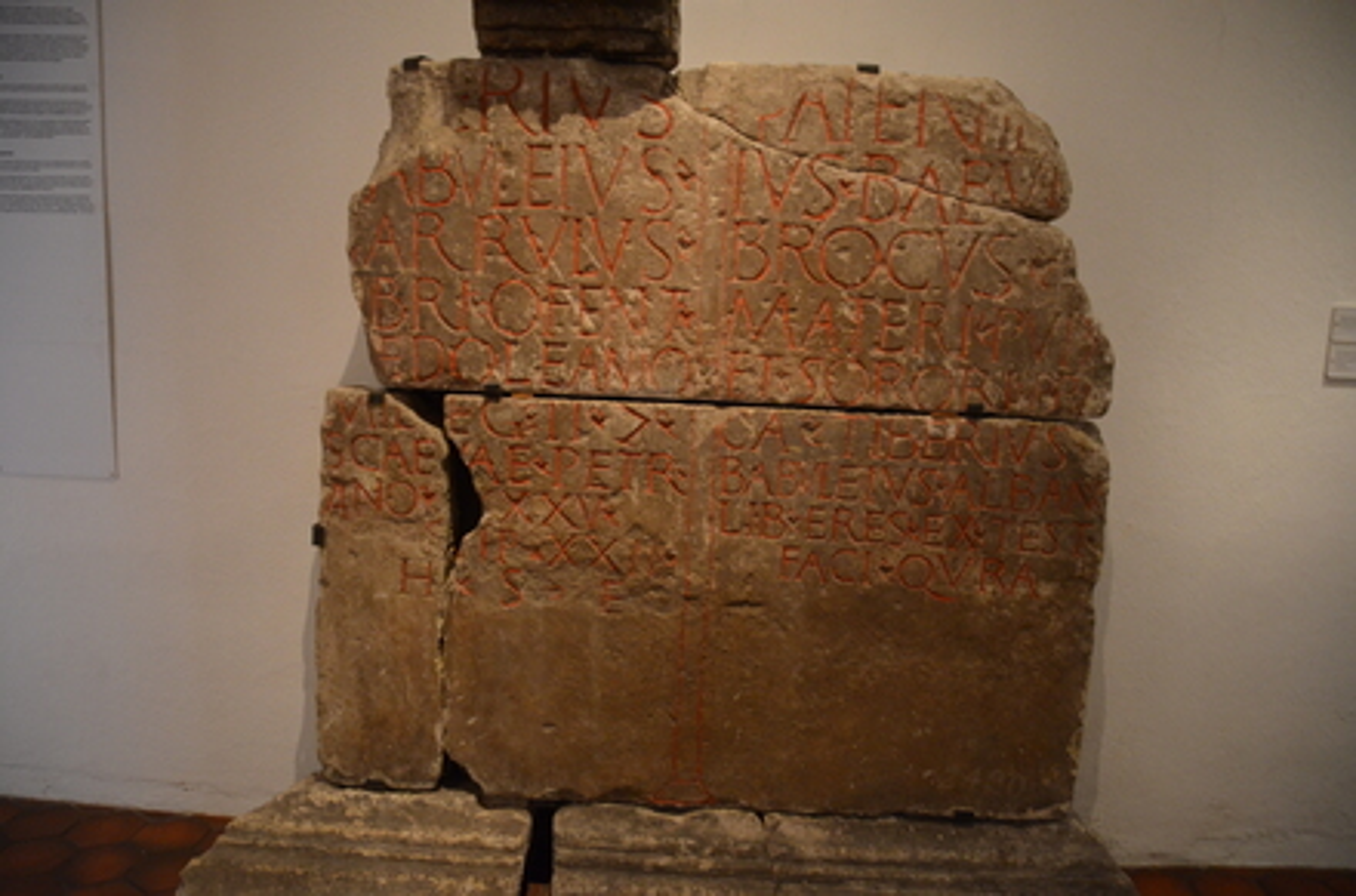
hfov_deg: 73.9
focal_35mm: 24
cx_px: 678
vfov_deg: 52.9
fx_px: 902
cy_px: 448
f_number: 3.5
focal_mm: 16
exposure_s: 1/8
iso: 2000
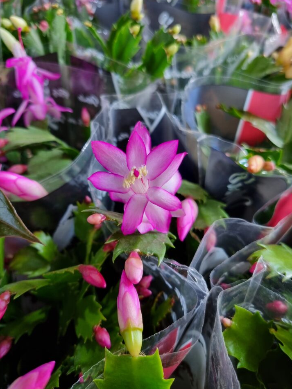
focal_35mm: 28
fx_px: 315
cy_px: 192
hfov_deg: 49.7
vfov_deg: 63.4
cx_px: 140
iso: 200
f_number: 1.8
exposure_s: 1/60
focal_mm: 5.4
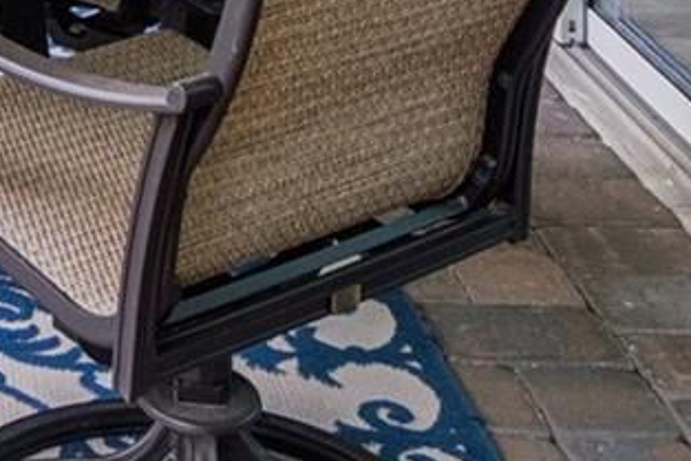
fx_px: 1767
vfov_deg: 11.9
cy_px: -657
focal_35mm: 92
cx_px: -210
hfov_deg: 20.2
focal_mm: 12
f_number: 8
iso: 400
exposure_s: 1/15
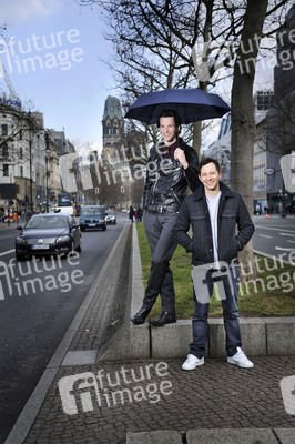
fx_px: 591
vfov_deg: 41.1
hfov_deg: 28.0
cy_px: 222
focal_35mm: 48
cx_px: 148
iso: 200
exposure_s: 1/640
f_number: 3.2
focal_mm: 48
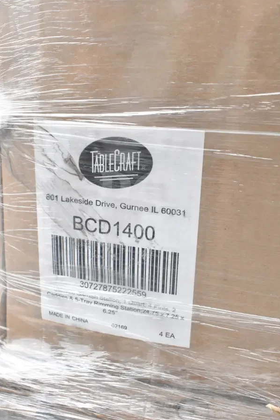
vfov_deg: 48.5
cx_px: 143
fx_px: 466
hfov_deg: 33.4
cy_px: 209
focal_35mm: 40
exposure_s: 1/1000
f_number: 13
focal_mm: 26
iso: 6400
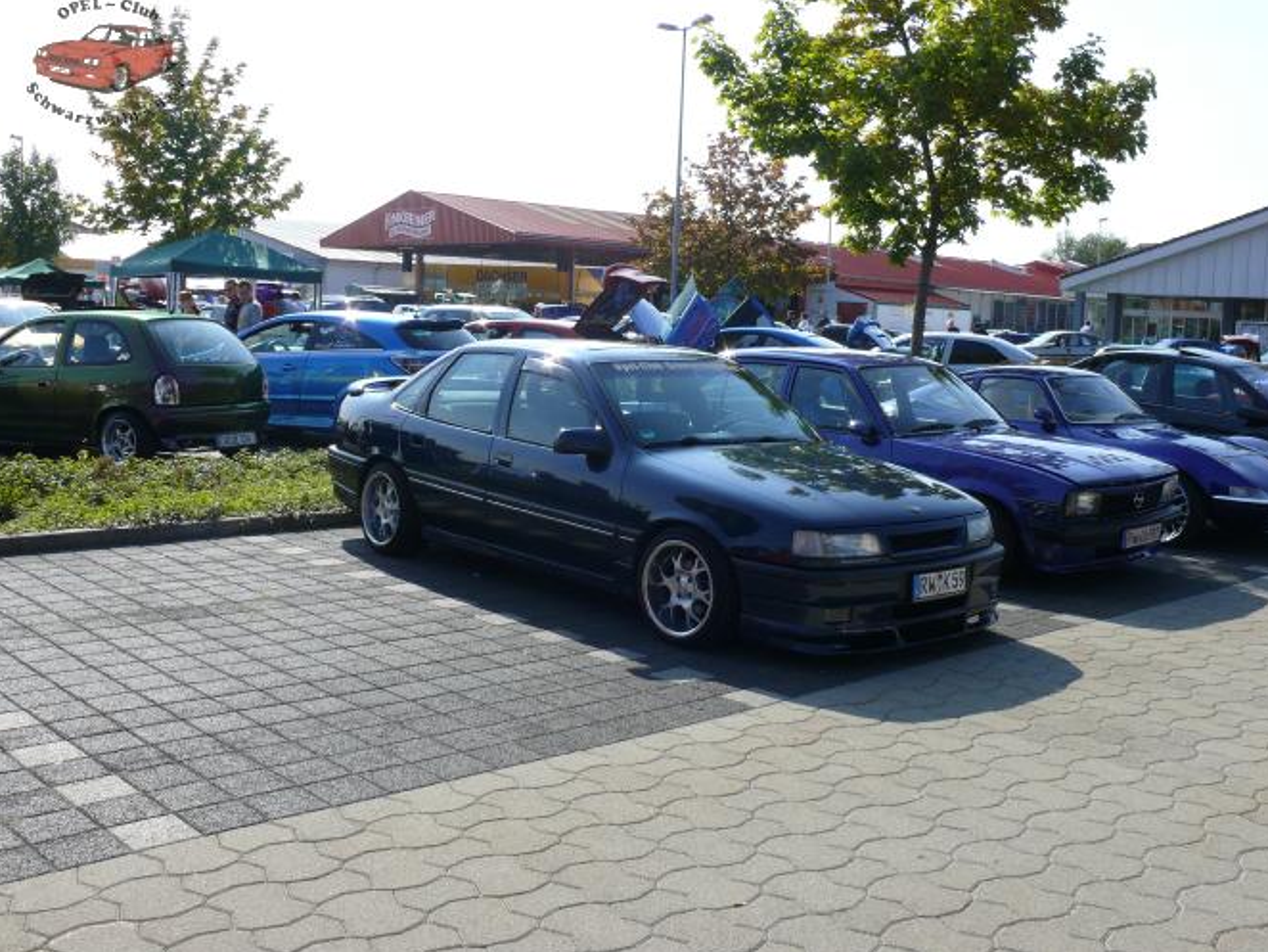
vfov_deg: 38.7
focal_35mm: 37
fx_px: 1356
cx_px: 663
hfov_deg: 50.1
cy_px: 468
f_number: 5.6
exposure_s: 1/320
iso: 100
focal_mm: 7.4
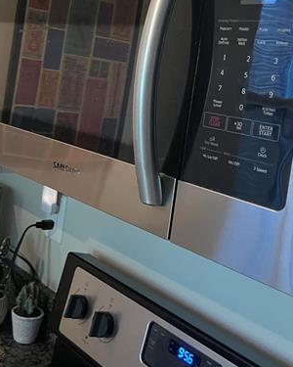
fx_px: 564
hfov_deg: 28.8
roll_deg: -5.8
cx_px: 83
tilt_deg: -4.8
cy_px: 102
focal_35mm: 52
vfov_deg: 35.4
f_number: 1.6
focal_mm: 5.1
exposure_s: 1/60
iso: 320
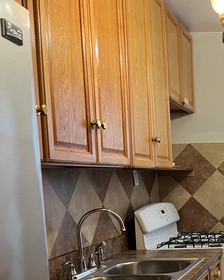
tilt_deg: -6.9
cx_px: 281
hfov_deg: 24.2
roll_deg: +1.8
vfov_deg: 32.5
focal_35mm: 56
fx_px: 464
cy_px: 230
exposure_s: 1/60
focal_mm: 5.7
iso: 160
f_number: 1.5
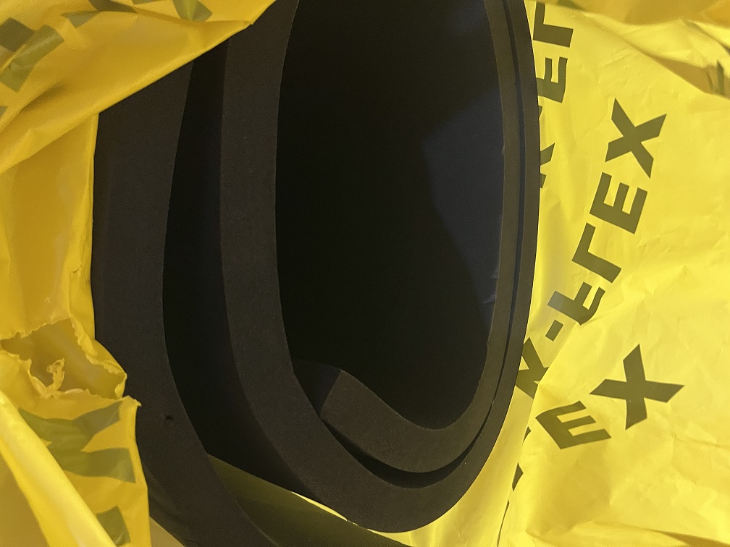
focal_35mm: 26
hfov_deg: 67.3
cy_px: 274
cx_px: 365
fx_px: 548
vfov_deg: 53.1
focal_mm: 5.1
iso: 640
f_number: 1.6
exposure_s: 1/25
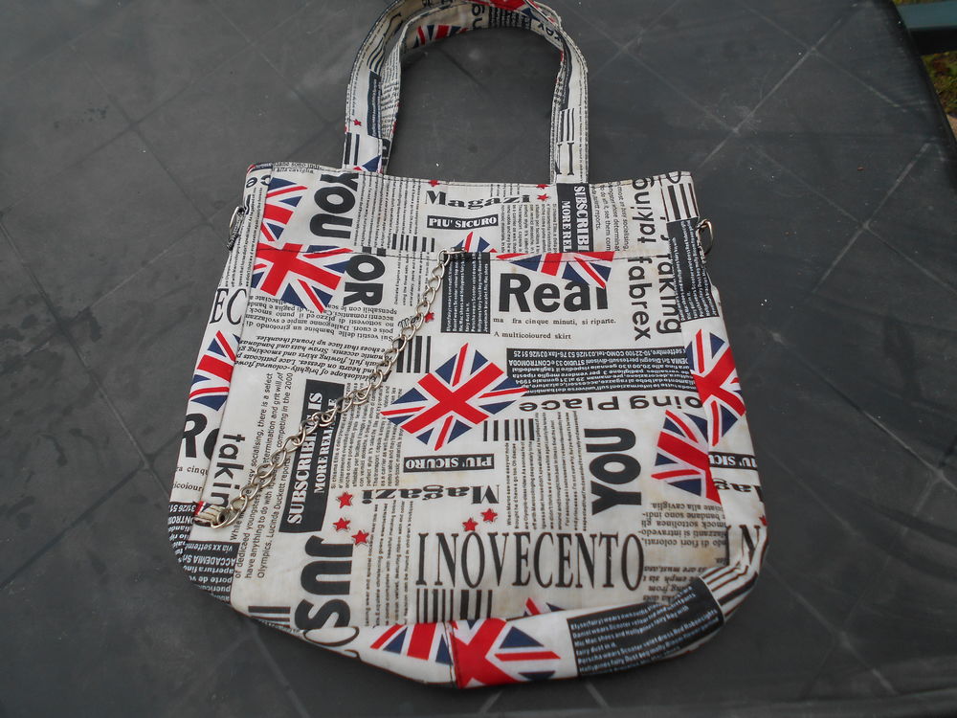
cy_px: 359
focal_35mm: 26
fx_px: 719
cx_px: 478
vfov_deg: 53.1
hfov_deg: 67.3
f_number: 3.2
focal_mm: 4.6
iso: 80
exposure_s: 1/160
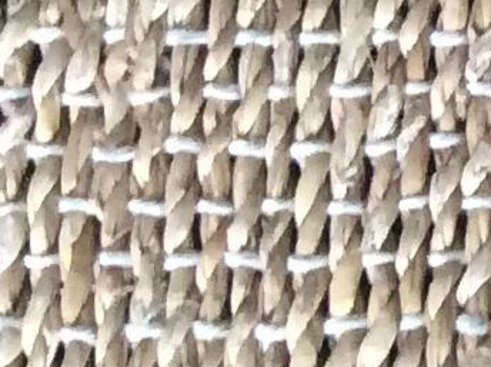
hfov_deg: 7.3
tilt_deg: -82.0
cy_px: -60
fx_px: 3414
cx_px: 1483
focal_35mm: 241
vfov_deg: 6.1
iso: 250
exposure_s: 1/25
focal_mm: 3.3
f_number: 2.4
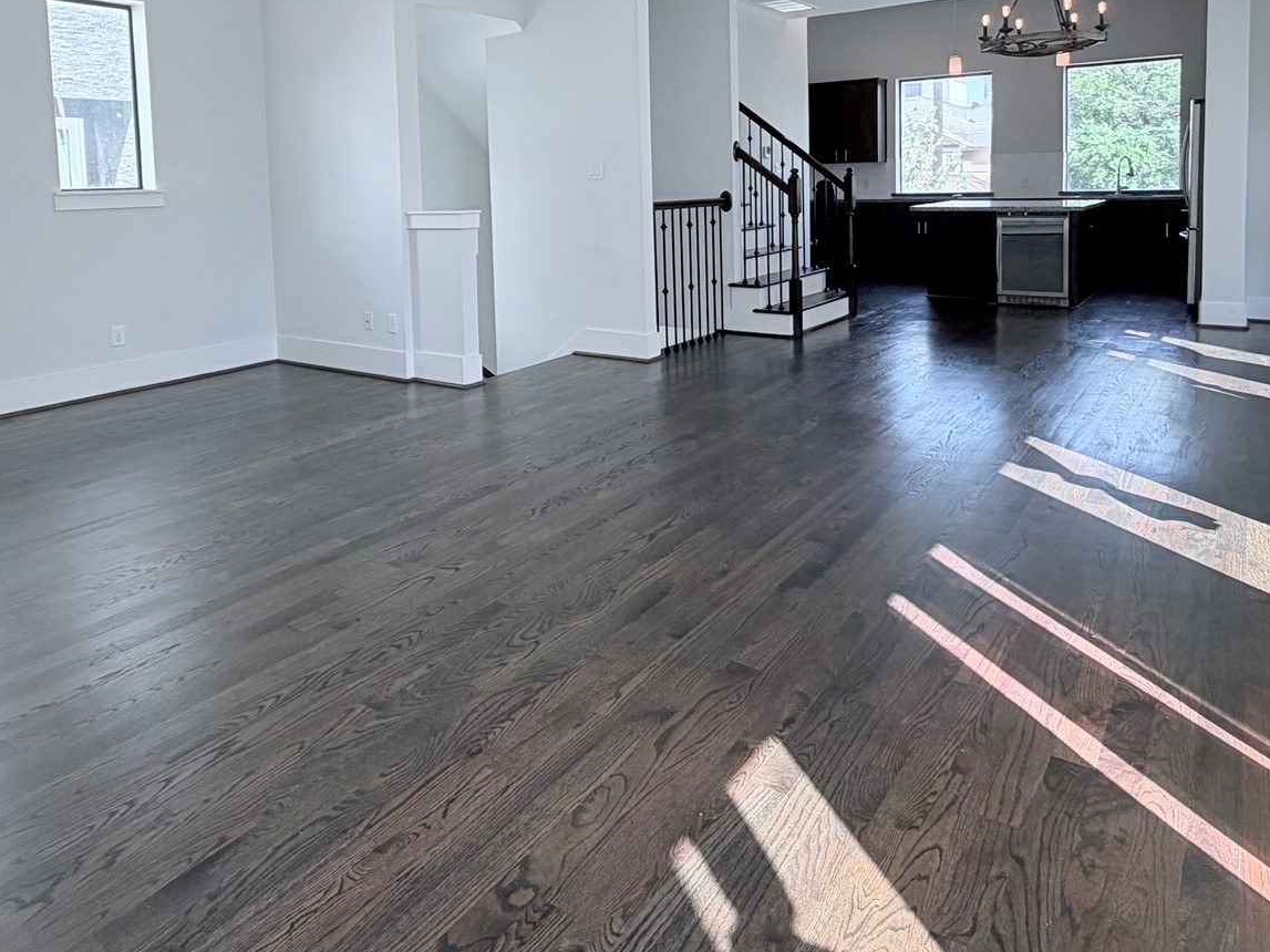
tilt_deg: -4.0
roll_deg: +1.7
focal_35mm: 25
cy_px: 242
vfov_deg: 52.5
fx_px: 917
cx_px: 639
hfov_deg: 69.4
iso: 64
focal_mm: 2.22
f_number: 2.2
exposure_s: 1/127
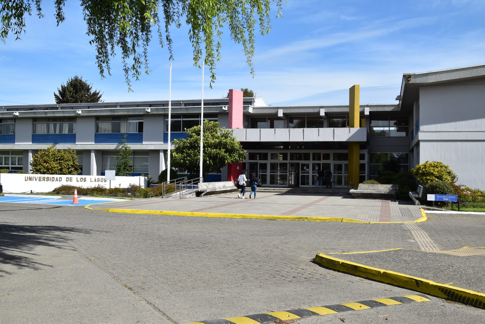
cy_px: 162
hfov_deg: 53.1
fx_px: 485
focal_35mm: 36
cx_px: 242
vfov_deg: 36.9
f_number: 10
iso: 200
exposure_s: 1/400
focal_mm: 24
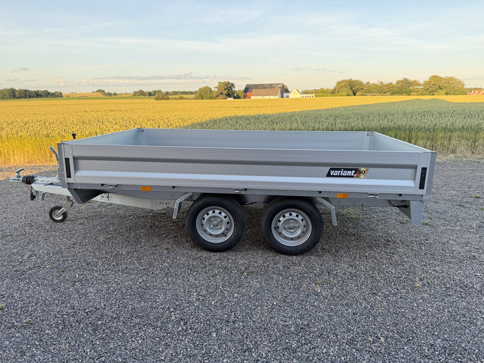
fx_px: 336
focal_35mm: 24
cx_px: 242
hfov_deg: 71.6
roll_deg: +0.7
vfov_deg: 56.8
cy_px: 182
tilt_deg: -13.7
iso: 100
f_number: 1.78
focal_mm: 6.76
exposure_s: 1/416
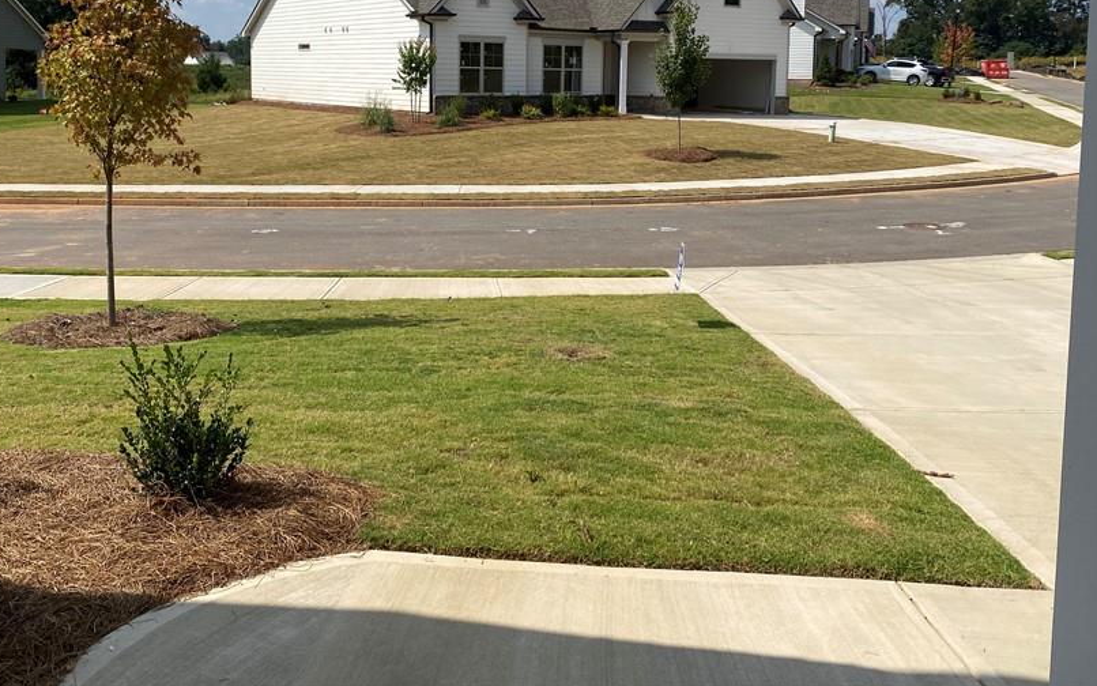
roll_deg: -1.4
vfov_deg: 35.4
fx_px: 1047
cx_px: 524
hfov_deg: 55.3
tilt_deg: -5.3
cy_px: 166
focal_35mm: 35
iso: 32
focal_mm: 4.25
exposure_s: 1/5495
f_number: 1.8
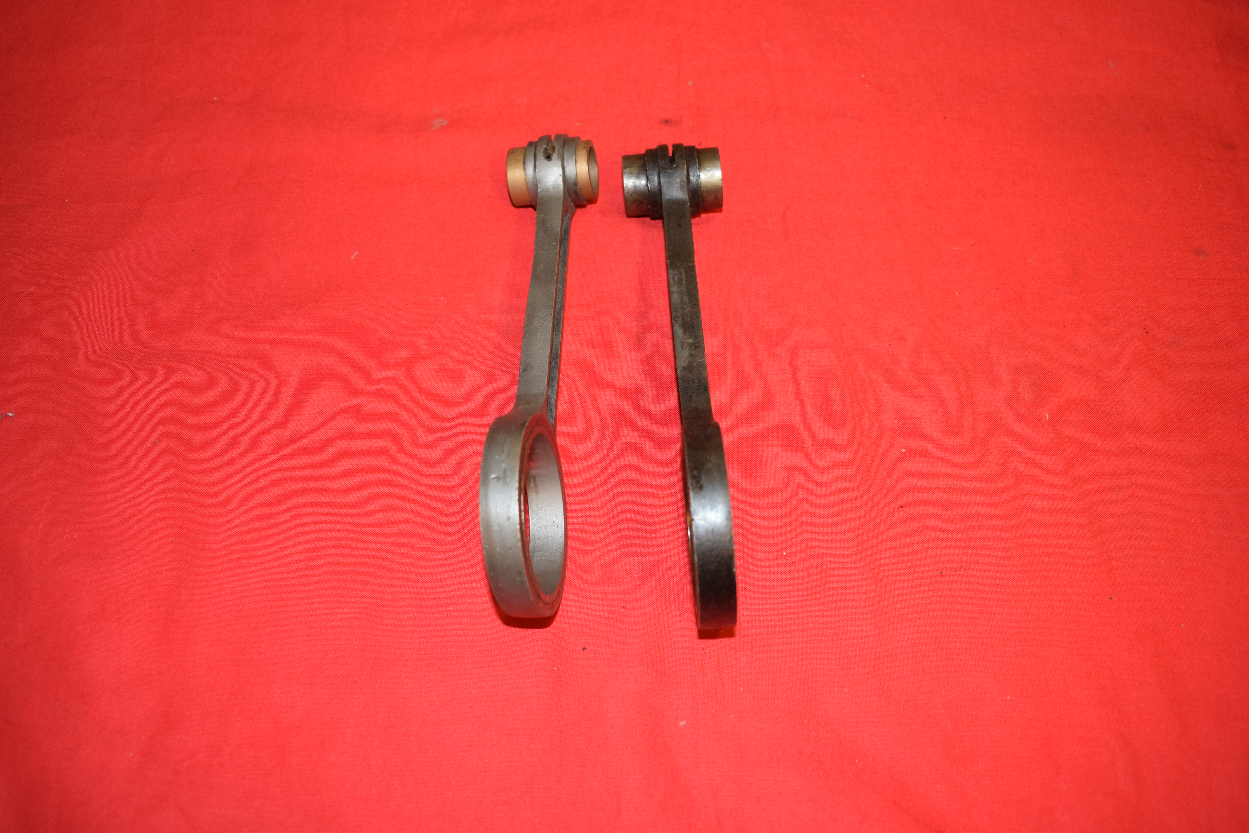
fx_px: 1197
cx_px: 624
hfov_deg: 55.1
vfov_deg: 38.4
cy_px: 416
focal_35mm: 34
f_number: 5
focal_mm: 23
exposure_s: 1/60
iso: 640
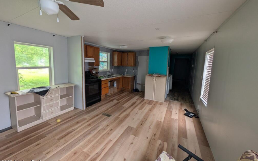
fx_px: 91
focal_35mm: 13
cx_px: 127
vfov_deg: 82.6
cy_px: 73
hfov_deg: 109.4
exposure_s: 1/53
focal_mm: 2.02
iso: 68
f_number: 1.7
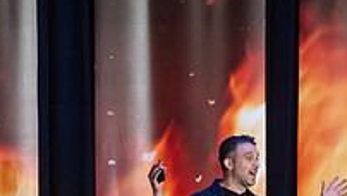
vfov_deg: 2.0
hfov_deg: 3.6
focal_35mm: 603
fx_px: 5553
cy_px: 214
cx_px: 177
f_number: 2.8
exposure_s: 1/320
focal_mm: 200
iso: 8000
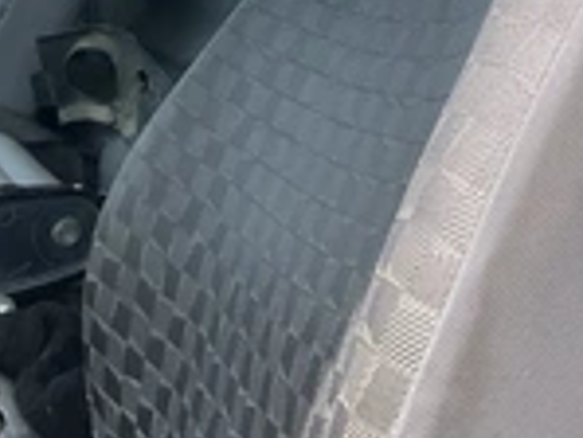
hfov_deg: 25.0
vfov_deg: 17.8
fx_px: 1315
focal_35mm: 78
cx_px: 329
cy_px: -125
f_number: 1.8
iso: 25
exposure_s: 1/792
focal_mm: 3
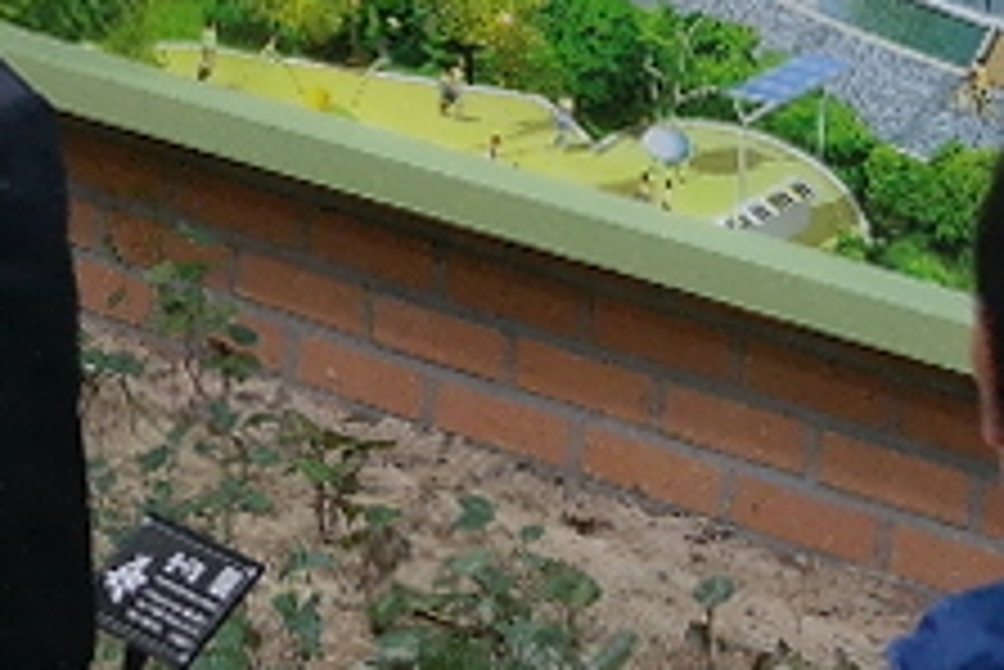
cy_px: -540
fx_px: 6474
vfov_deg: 5.8
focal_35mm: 232
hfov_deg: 8.6
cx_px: -648
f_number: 3.5
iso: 800
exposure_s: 1/40
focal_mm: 20
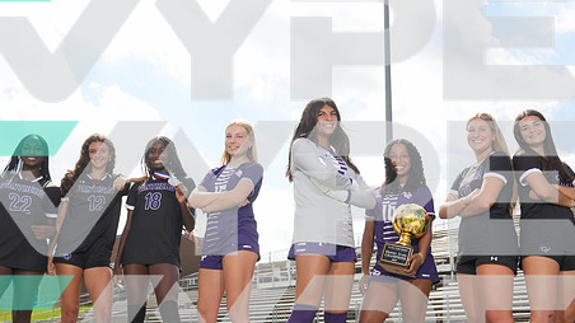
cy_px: 189
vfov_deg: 27.6
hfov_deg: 47.3
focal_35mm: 43
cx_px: 270
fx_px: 655
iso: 125
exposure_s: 1/200
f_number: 9
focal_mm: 32
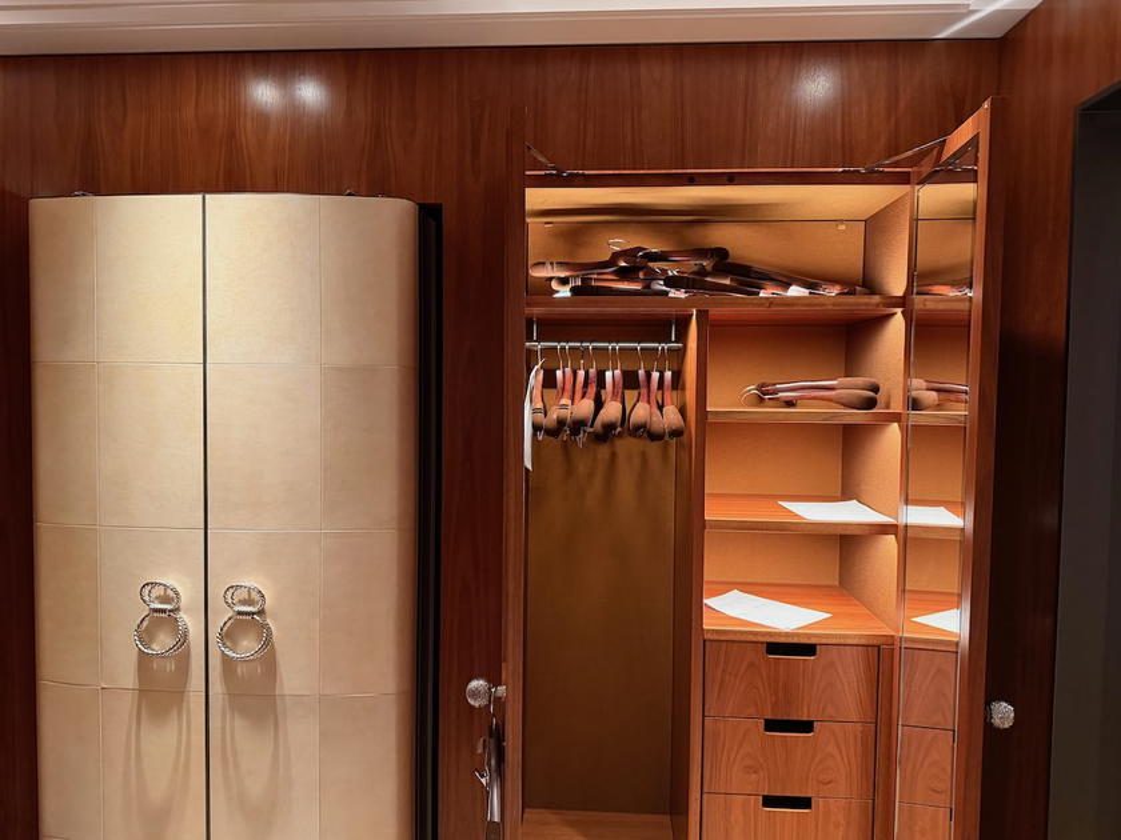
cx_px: 560
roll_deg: +1.0
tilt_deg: -2.6
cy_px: 420
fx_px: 777
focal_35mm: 24
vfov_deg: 56.8
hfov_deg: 71.6
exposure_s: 1/60
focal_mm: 6.76
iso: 800
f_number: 1.78
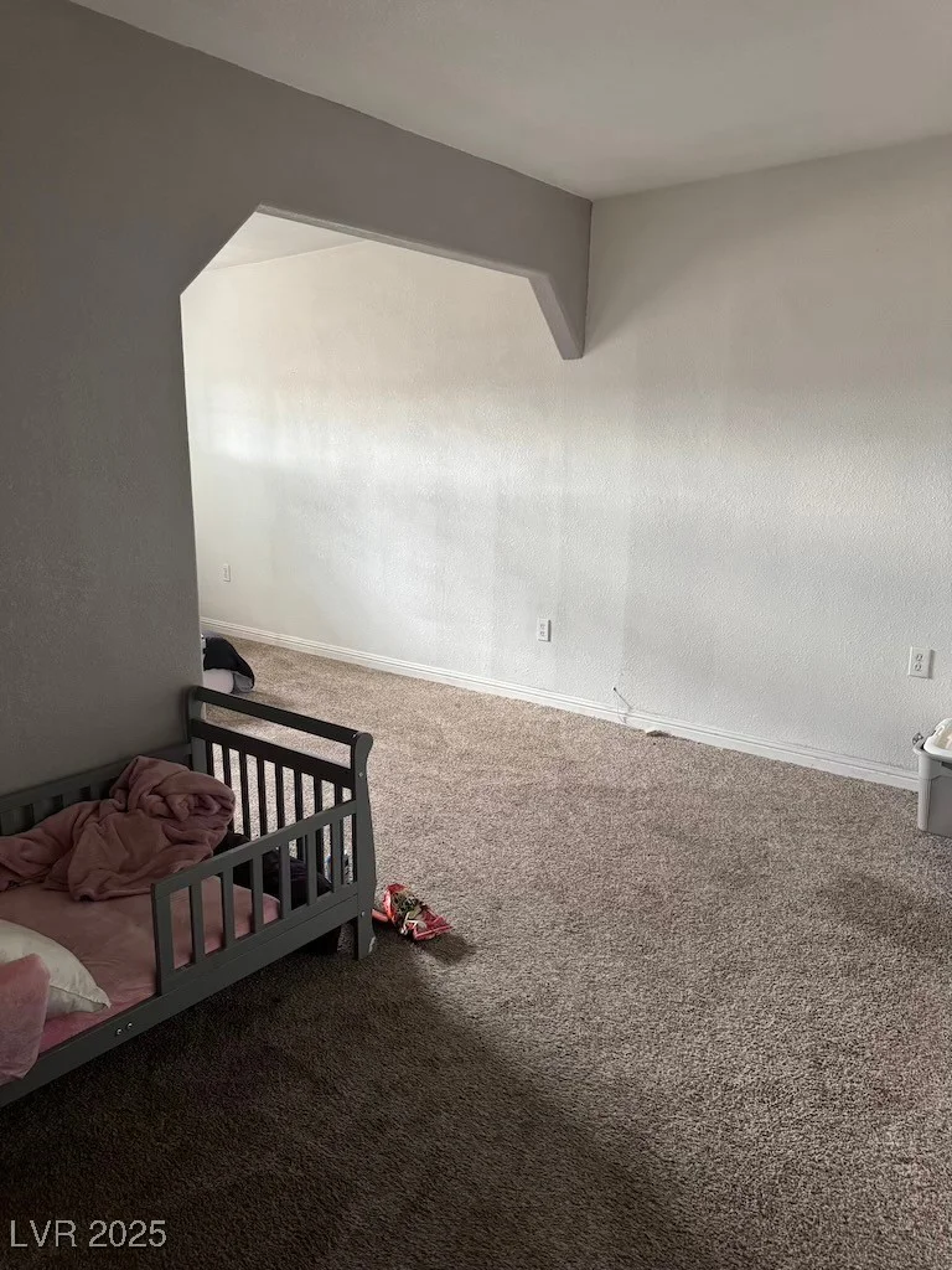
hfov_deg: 56.8
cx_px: 476
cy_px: 635
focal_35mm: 24
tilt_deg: -12.2
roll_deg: -0.3
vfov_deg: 71.6
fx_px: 880
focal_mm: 6.76
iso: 500
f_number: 1.78
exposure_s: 1/60
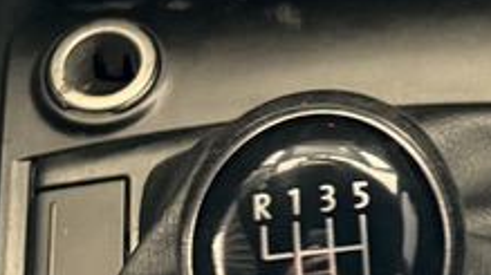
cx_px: 480
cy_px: -440
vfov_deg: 8.8
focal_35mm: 122
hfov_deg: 17.2
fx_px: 1588
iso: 1000
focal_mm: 6.76
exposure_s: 1/30
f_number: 1.78
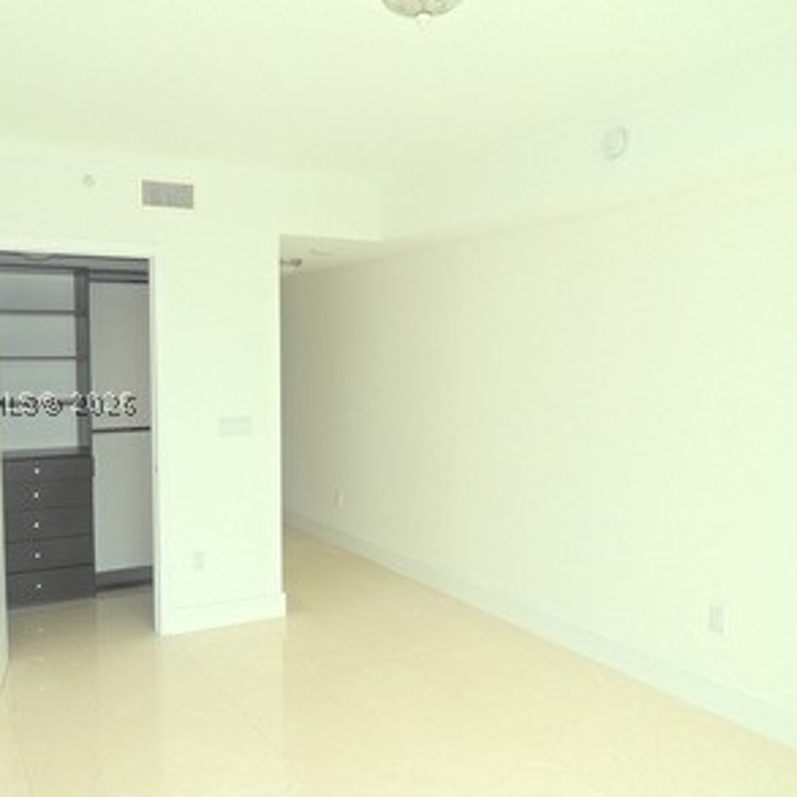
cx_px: 305
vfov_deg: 55.6
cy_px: 403
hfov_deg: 55.1
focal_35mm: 29
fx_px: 755
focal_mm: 4.3
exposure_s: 1/320
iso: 100
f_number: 3
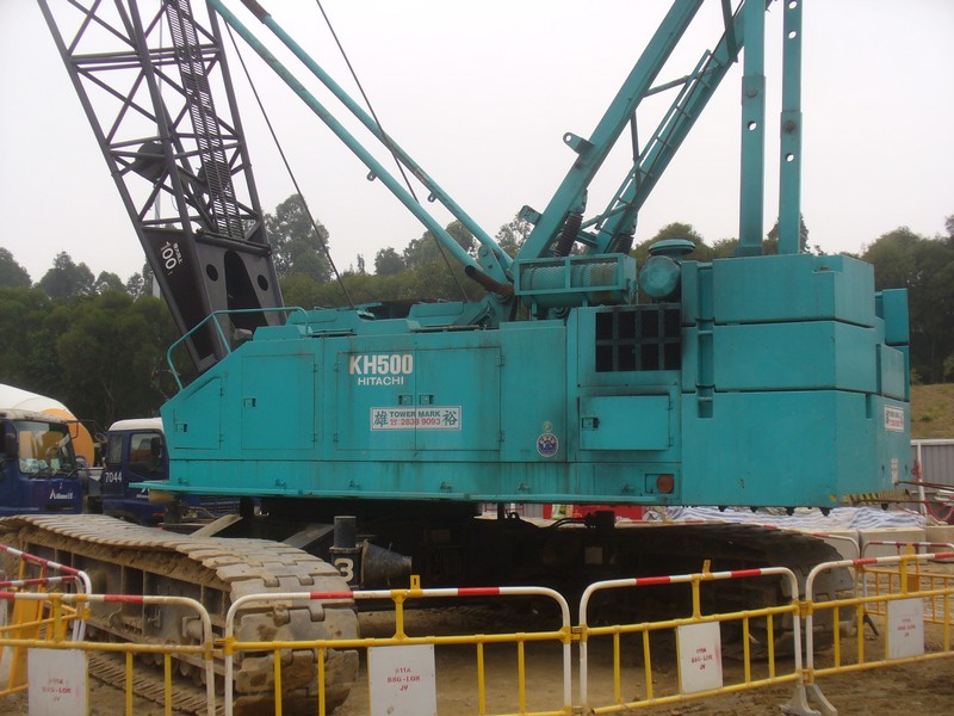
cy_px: 358
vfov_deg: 30.3
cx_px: 477
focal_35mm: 48
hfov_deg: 39.7
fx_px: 1323
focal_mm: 7.9
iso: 64
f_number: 3
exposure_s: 1/250
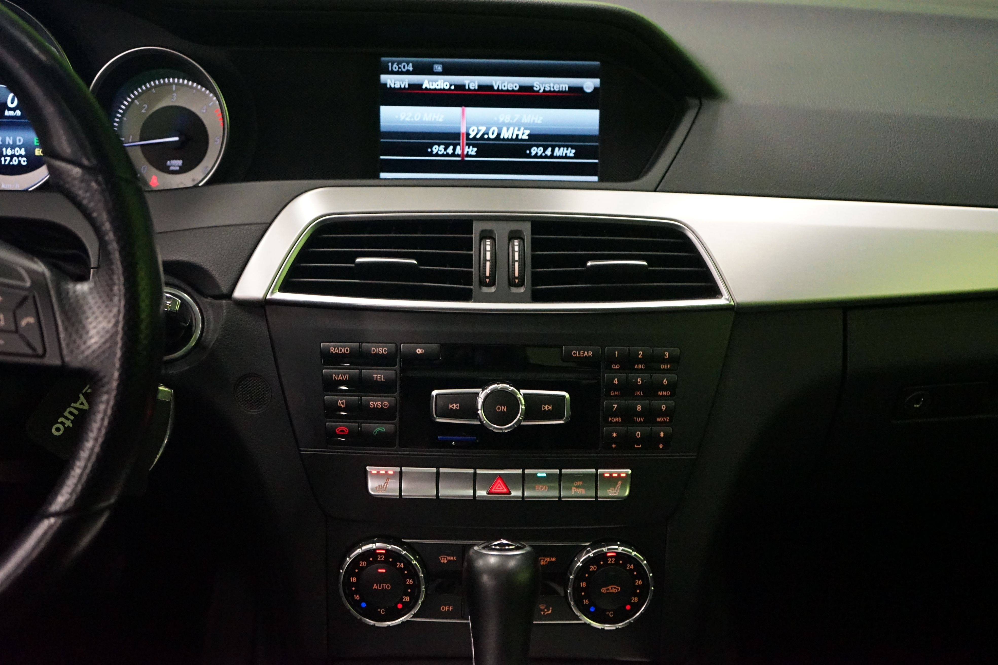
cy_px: 332
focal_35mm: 47
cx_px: 499
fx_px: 1303
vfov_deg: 28.6
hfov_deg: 41.9
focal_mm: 47
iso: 6400
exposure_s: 1/30
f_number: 4.5
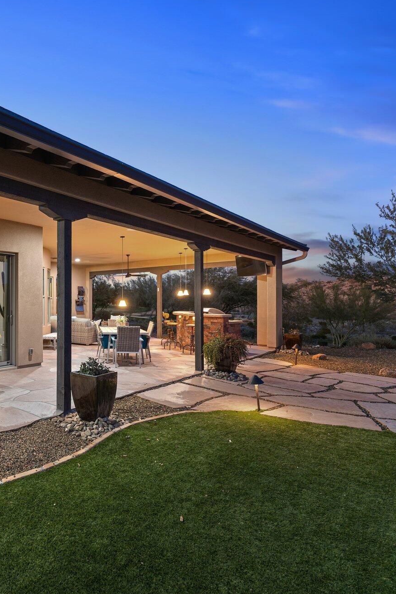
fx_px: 363
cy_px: 300
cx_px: 63
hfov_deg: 52.4
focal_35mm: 22
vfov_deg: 78.6
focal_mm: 14
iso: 400
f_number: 2.8
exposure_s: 1/2.5
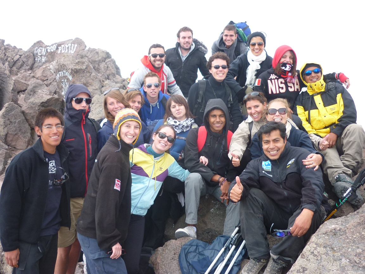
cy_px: 137
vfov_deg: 42.9
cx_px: 182
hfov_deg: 55.4
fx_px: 348
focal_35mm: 33
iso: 80
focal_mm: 5.5
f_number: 2.8
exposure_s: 1/160
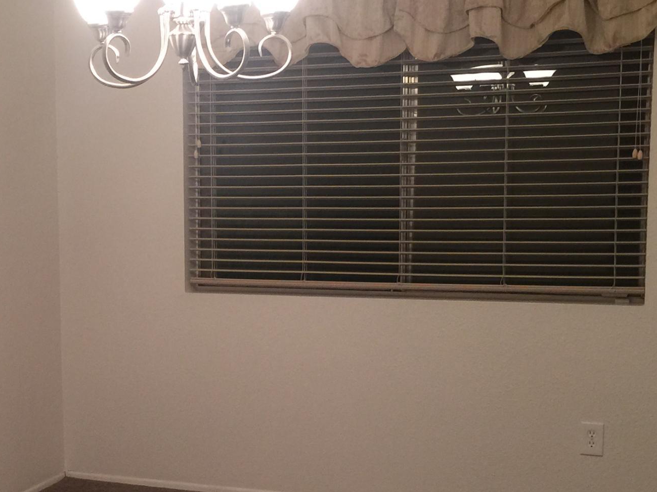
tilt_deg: -7.3
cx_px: 121
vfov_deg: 21.8
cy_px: 325
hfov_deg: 28.3
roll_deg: +1.1
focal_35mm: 67
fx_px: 1272
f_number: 2.2
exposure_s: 1/15
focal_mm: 4.15
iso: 50
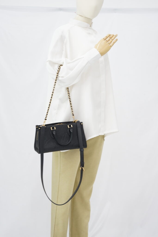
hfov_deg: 27.0
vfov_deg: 39.6
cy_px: 118
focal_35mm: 50
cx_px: 79
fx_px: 329
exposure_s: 1/2.5
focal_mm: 50
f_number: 10
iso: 640
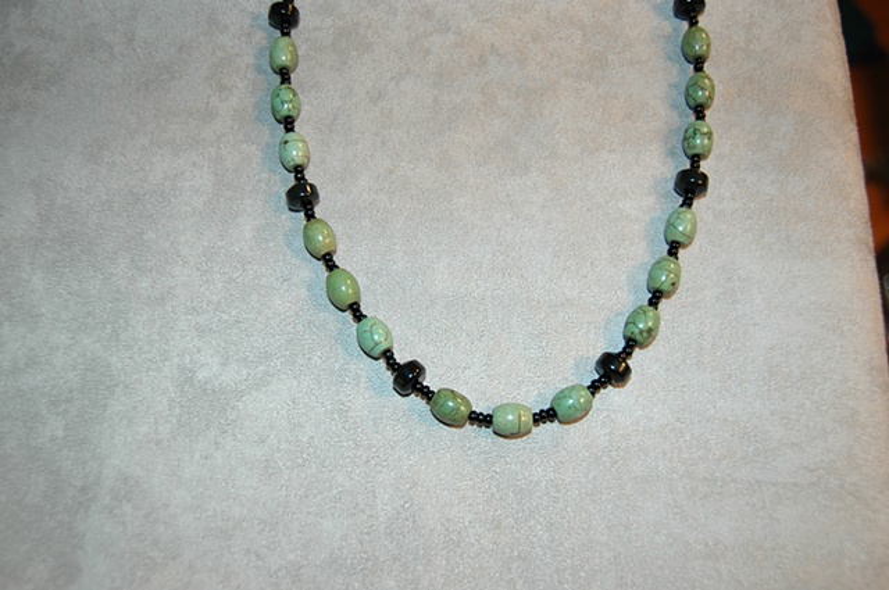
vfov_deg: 38.3
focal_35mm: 34
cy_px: 295
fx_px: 851
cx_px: 444
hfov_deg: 55.2
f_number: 3.8
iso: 200
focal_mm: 23
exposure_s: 1/60
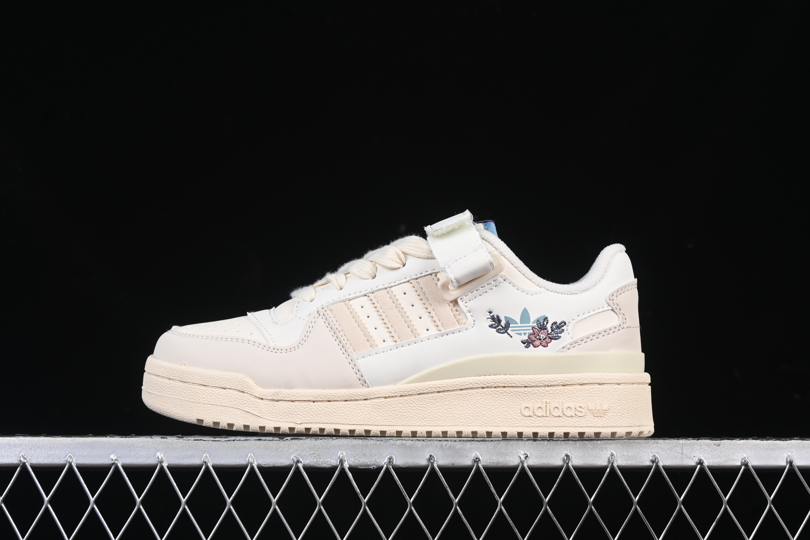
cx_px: 405
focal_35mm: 75
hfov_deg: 27.0
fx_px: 1687
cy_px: 270
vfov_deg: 18.2
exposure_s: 1/80
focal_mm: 50
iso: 160
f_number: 8
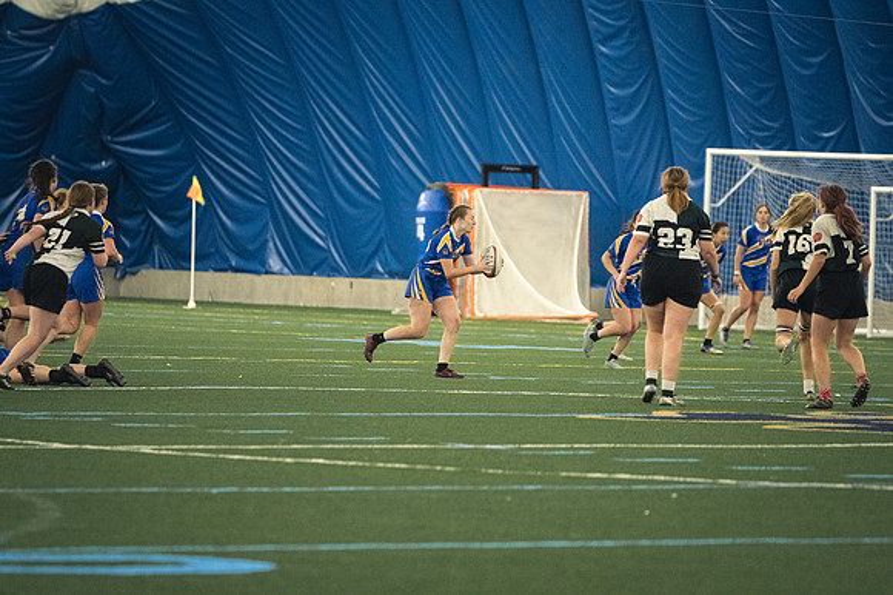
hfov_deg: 6.9
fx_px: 7437
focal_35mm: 300
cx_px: 446
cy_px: 298
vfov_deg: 4.6
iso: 10000
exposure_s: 1/500
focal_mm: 200
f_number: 2.8
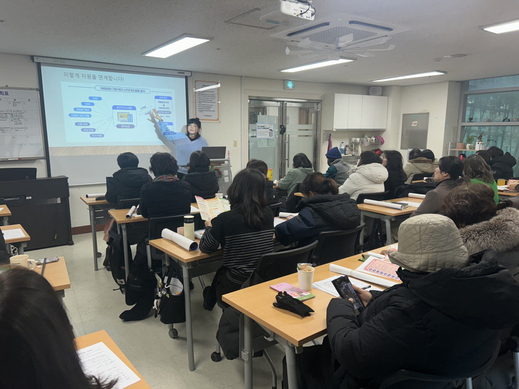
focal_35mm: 26
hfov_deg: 67.3
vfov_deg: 53.1
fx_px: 390
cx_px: 260
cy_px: 194
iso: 50
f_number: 1.5
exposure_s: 1/120
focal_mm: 5.7
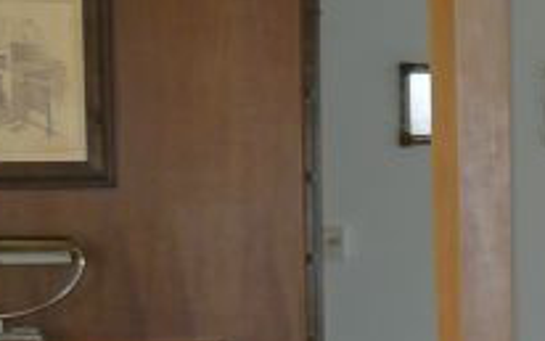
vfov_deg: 8.7
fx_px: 2199
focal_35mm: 148
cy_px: 452
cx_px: 976
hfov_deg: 12.8
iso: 100
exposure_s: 1/50
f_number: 2.8
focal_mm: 6
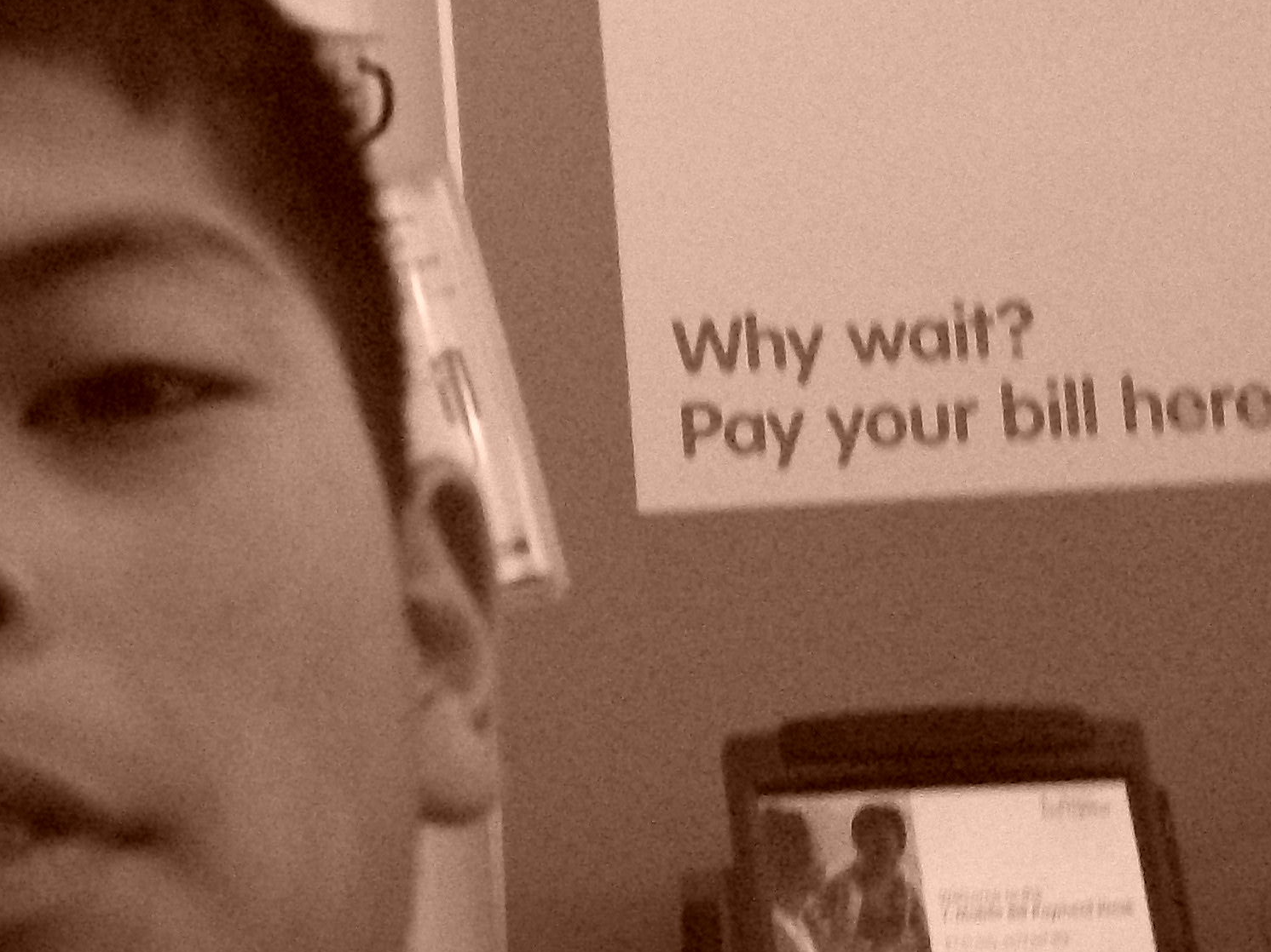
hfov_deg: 21.4
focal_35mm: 86
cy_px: 349
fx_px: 3157
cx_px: -178
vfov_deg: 17.1
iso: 709
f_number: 3.1
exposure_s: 1/125
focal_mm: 6.3
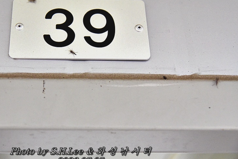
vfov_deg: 19.2
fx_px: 470
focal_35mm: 71
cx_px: 80
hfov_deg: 28.3
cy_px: 59
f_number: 4
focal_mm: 52
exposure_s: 1/2500
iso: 3200
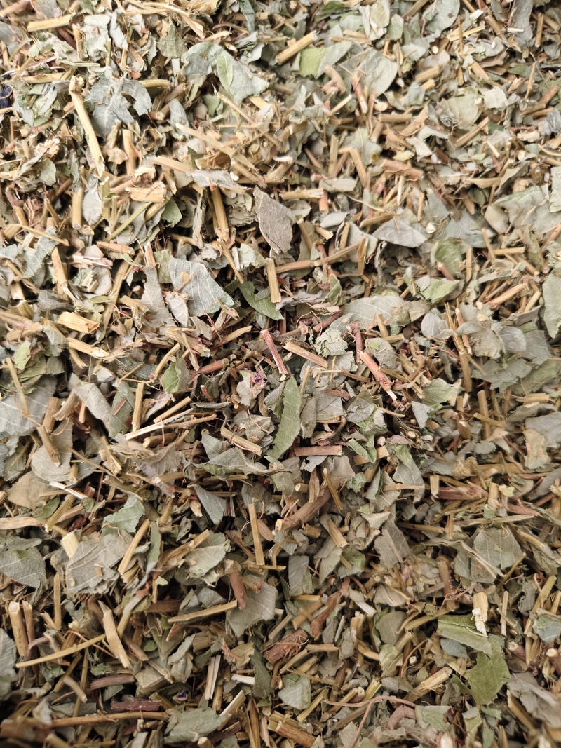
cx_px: 280
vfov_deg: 73.9
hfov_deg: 58.9
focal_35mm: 23
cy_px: 374
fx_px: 497
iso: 637
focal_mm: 5.56
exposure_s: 1/50
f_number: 1.88
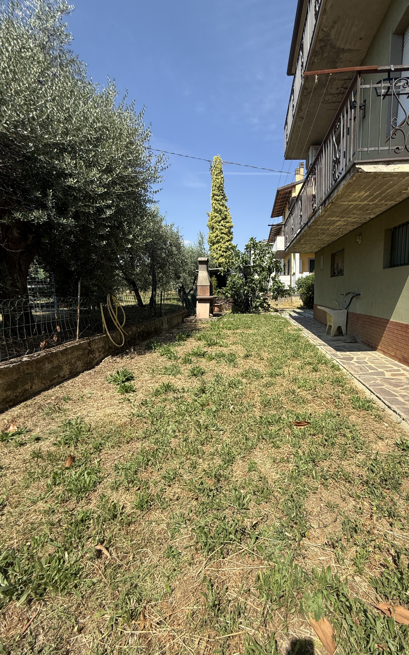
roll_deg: +3.5
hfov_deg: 74.0
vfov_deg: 101.5
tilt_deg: -4.4
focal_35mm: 15
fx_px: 268
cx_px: 245
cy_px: 328
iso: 50
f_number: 2.2
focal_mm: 2.22
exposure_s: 1/1698
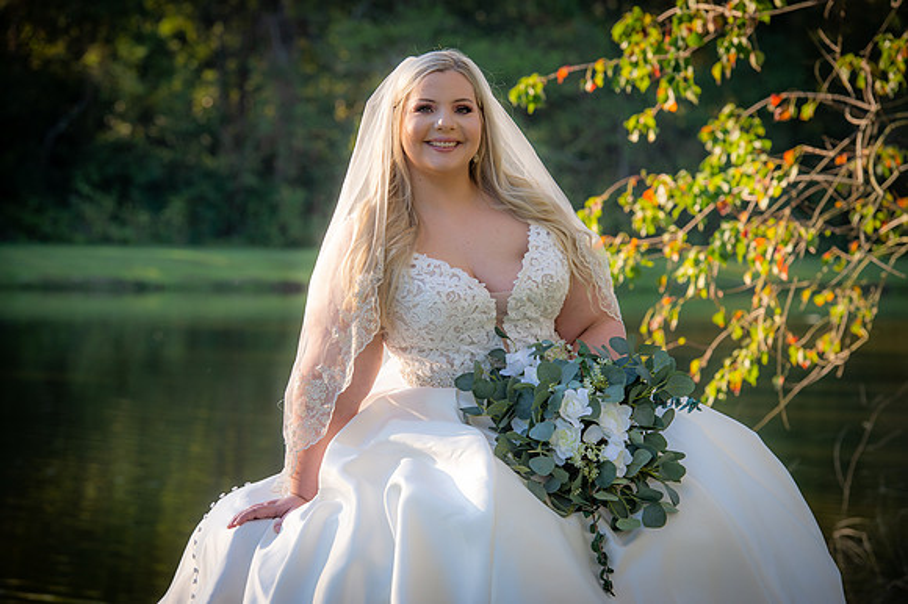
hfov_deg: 15.2
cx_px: 454
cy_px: 302
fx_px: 3403
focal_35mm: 135
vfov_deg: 10.1
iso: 125
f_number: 6.3
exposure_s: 1/160
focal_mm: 135
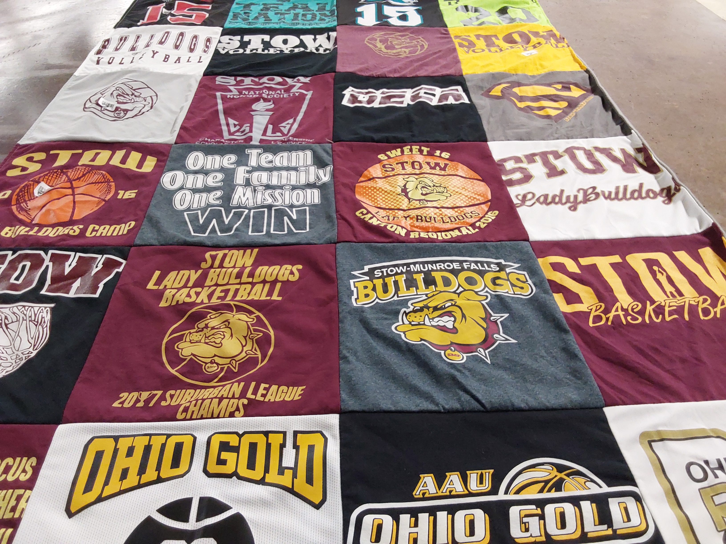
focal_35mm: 28
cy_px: 272
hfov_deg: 63.4
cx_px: 363
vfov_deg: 49.7
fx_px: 587
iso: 125
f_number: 1.9
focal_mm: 2.91
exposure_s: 1/50
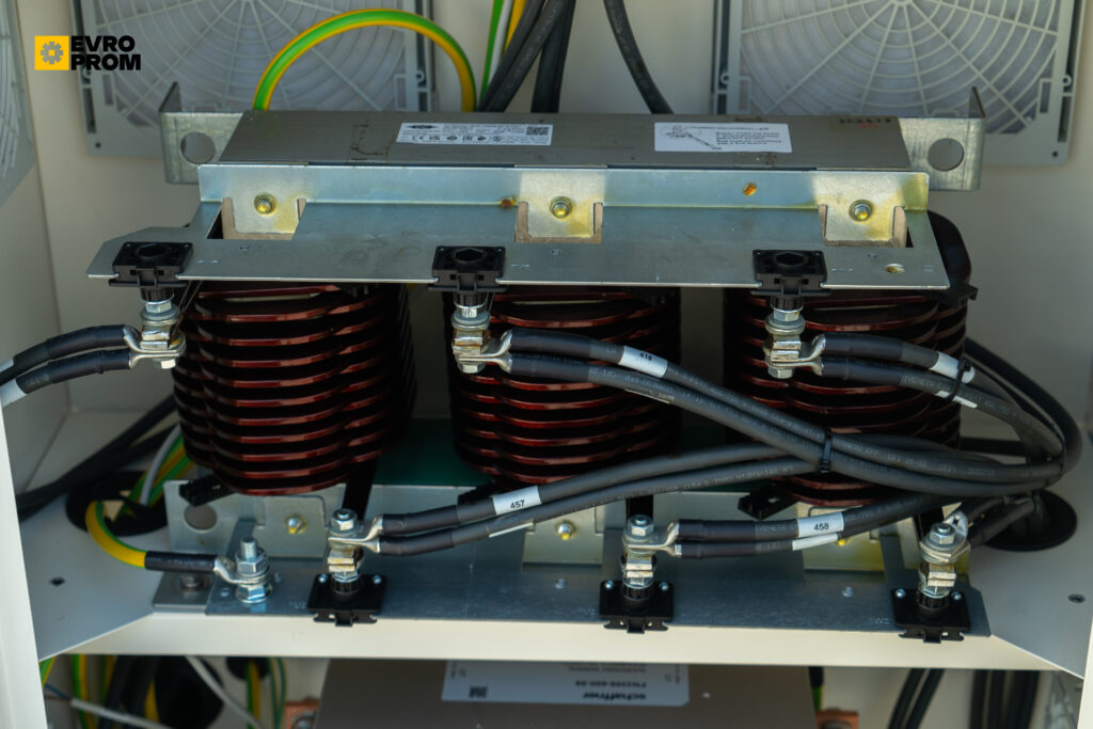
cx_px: 546
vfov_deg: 23.0
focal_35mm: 59
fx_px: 1791
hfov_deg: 33.9
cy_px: 364
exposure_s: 1/100
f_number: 5
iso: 100
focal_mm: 59
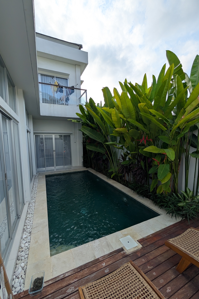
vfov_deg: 108.3
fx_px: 108
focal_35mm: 13
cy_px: 153
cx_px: 93
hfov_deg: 85.3
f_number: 1.7
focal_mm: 2.02
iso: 43
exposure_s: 1/1300
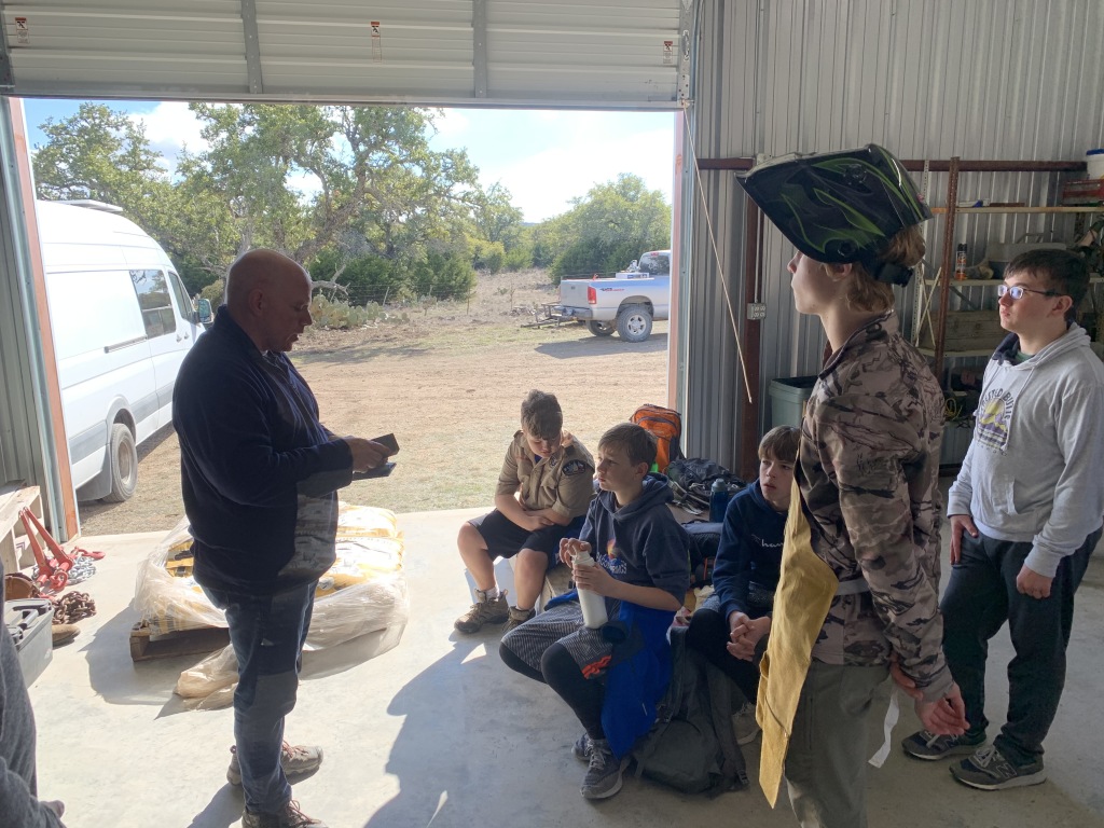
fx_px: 829
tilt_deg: -9.9
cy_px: 414
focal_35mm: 26
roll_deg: +0.8
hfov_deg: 67.3
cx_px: 552
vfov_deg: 53.1
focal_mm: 4.25
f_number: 1.8
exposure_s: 1/410
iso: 25
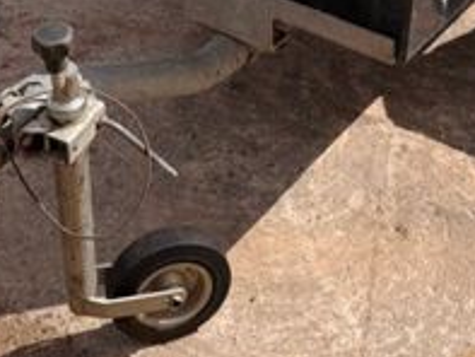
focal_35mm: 73
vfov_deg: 18.9
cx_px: 227
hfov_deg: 26.7
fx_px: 1002
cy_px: -84
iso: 80
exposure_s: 1/5319
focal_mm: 6.76
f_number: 1.78
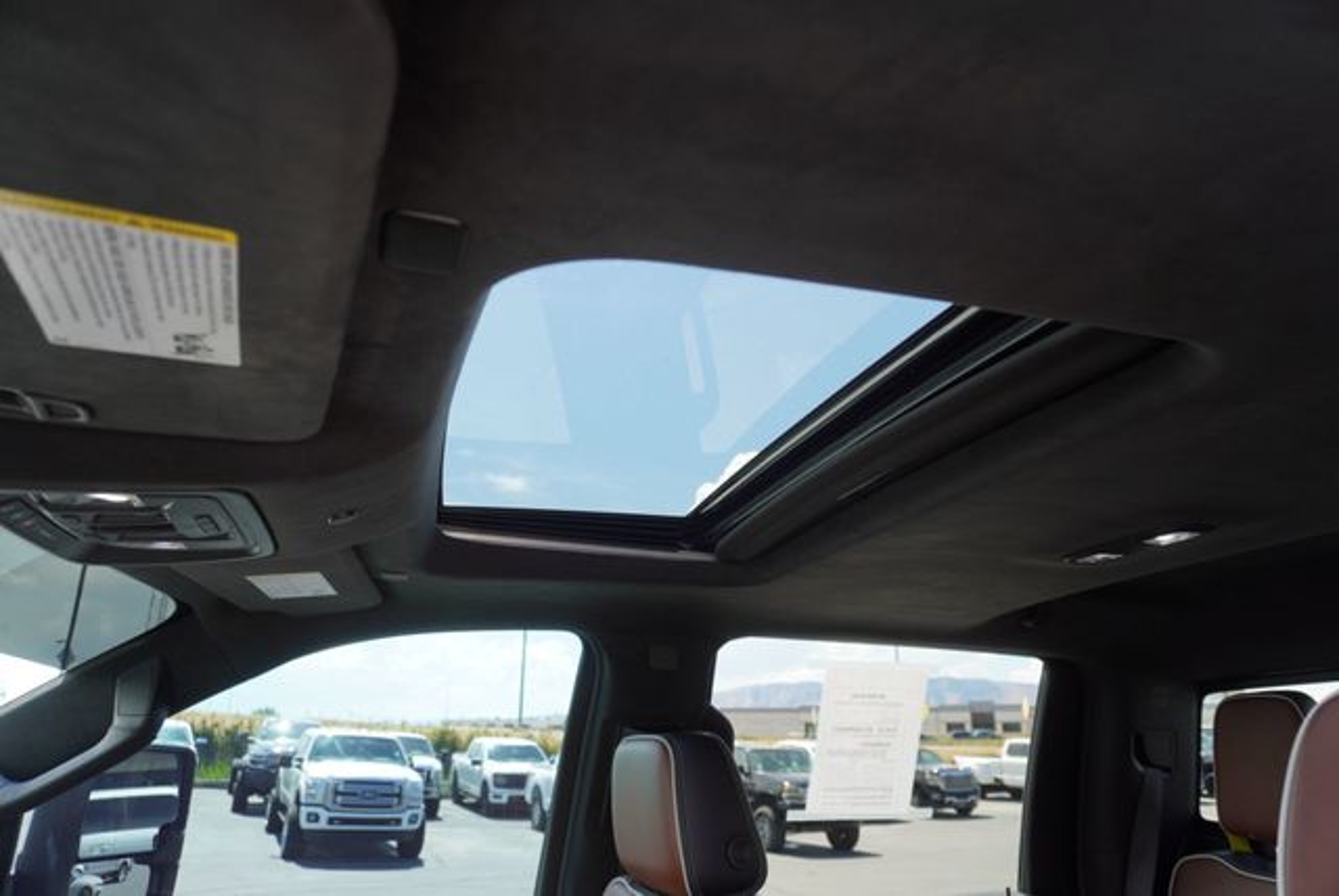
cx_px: 670
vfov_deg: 53.2
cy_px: 448
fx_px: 893
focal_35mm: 24
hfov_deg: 73.7
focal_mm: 16
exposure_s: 1/80
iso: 100
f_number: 4.5
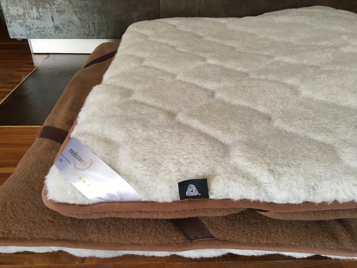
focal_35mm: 29
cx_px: 178
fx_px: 299
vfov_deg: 48.2
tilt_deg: -33.5
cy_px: 134
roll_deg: -2.2
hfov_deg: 61.7
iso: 50
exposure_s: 1/33
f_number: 2.2
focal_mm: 4.15
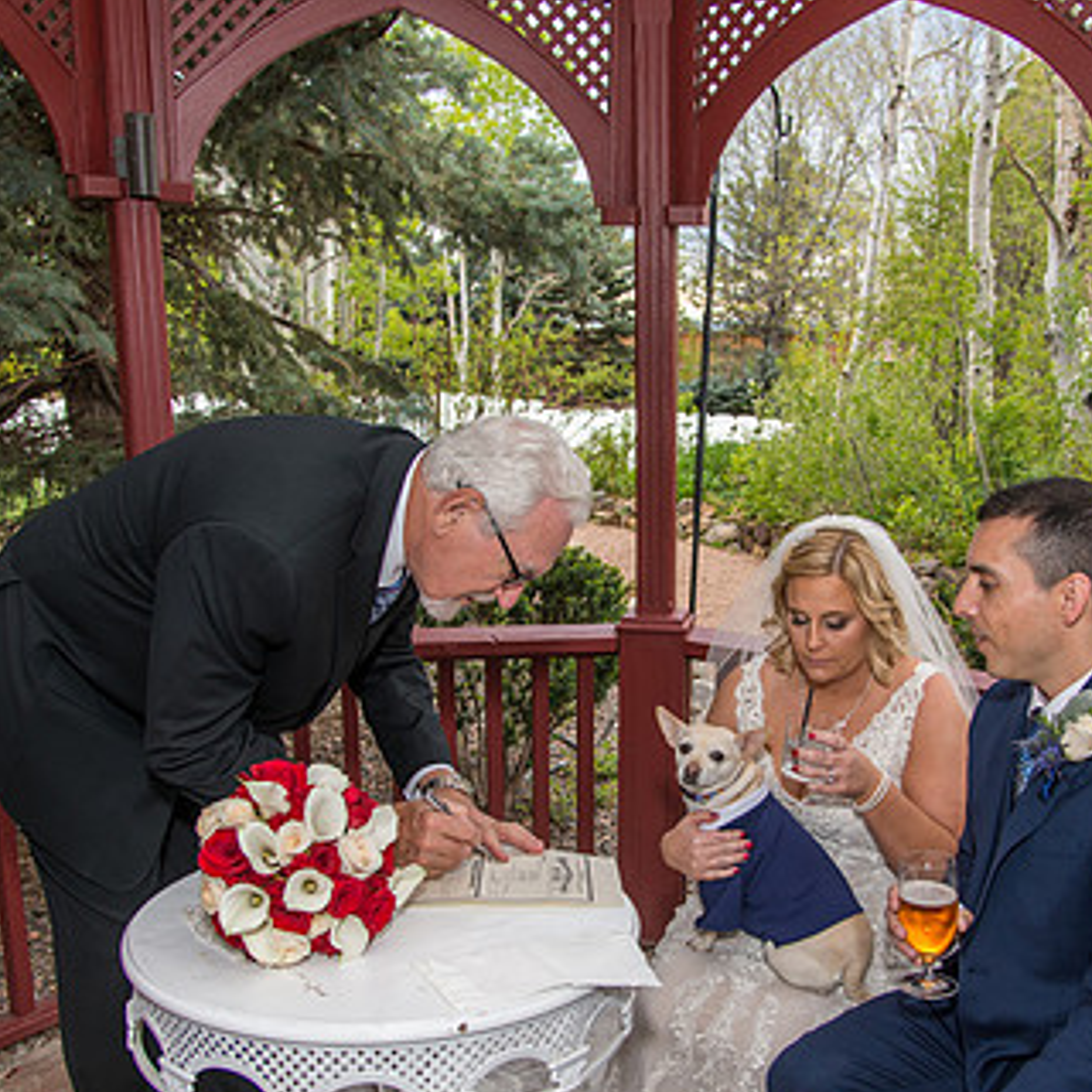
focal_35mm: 37
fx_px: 1321
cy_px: 657
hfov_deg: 44.8
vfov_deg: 44.7
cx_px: 631
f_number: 4.5
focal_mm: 24
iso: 400
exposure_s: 1/200
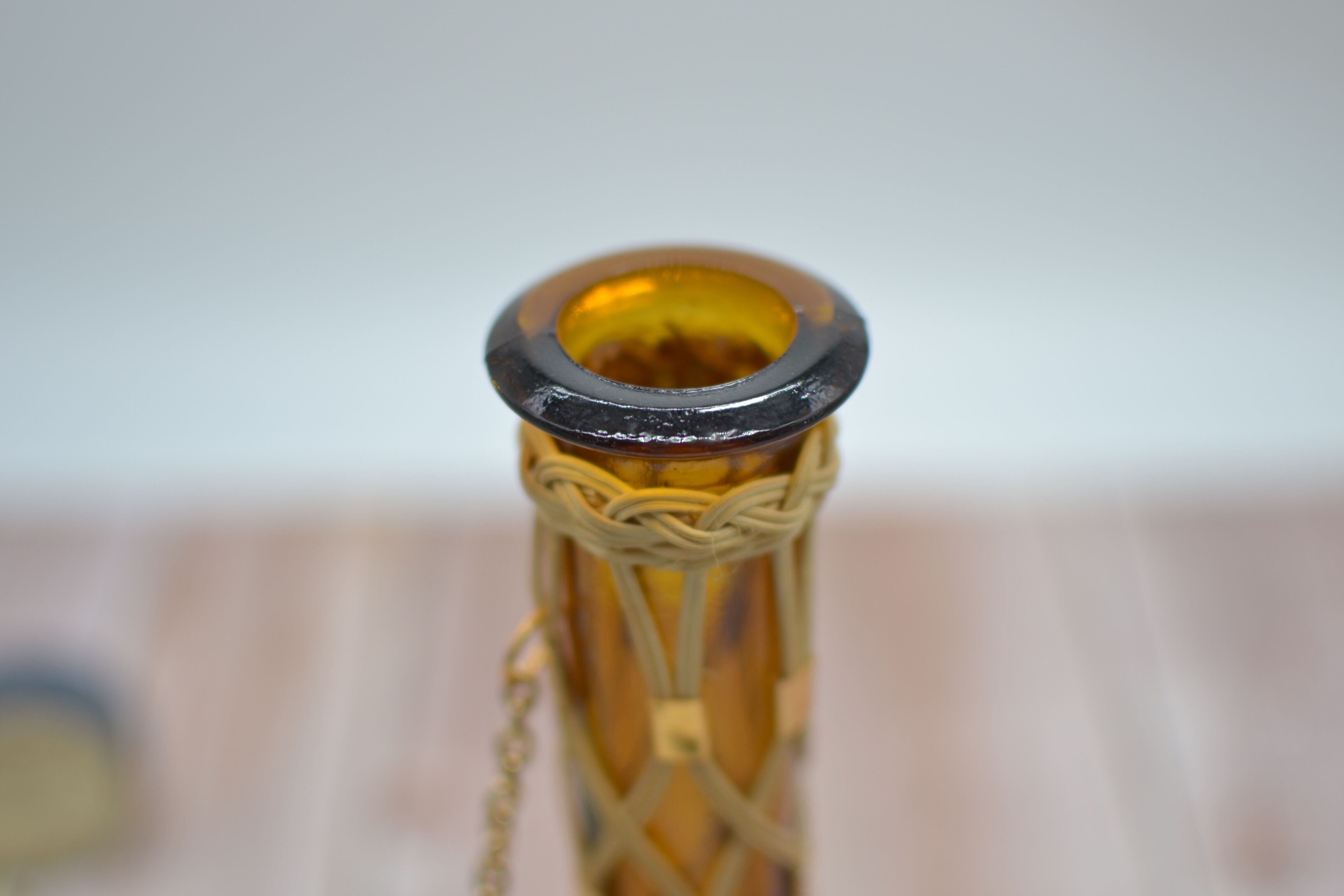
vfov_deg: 25.8
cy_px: 448
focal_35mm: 52
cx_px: 672
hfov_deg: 37.9
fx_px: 1960
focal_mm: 35
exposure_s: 1/500
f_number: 1.8
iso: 100
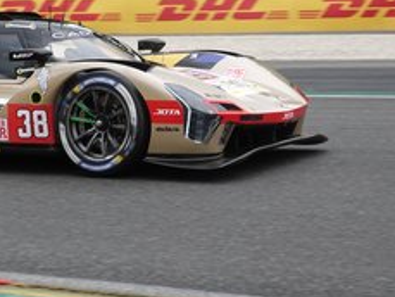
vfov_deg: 9.7
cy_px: 148
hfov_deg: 12.8
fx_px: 1747
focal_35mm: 153
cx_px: 26
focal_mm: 29.69
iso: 200
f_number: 3.5
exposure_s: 1/800
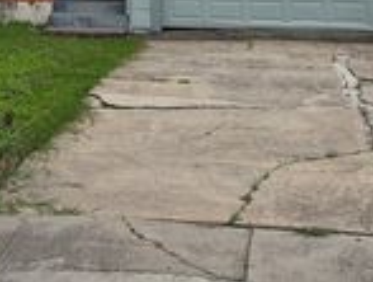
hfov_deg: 24.6
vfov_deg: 18.5
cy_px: -4
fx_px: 843
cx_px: 79
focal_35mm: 78
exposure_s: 1/7696
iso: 80
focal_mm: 5.4
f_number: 1.8
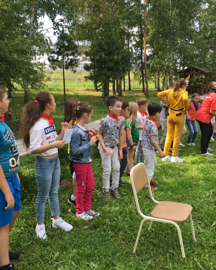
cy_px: 135
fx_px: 304
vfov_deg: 47.9
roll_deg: +0.5
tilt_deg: -8.2
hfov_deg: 39.1
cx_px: 111
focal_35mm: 38
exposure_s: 1/475
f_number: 2.2
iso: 25
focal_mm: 4.15
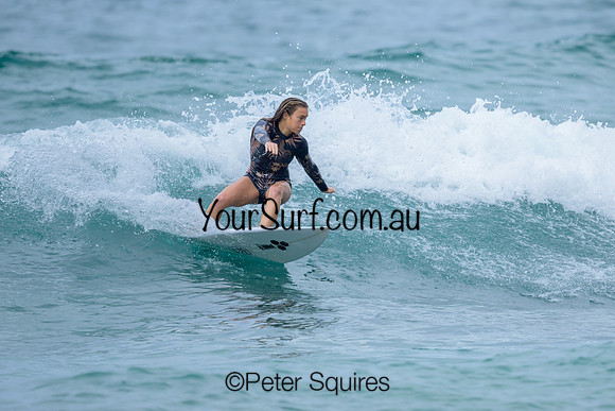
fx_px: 18739
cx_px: 344
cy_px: 164
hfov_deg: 1.9
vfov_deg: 1.3
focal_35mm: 1097
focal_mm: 800
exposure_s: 1/2000
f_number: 6.3
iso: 280
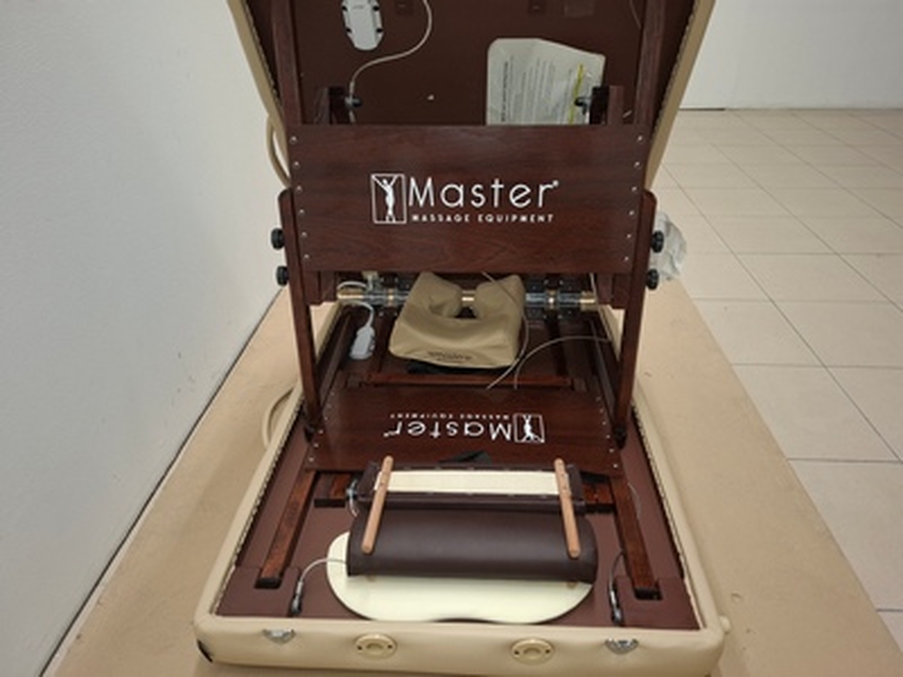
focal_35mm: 23
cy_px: 338
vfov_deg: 58.9
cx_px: 452
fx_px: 600
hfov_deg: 73.9
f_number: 1.8
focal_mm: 5.54
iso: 160
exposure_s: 1/50
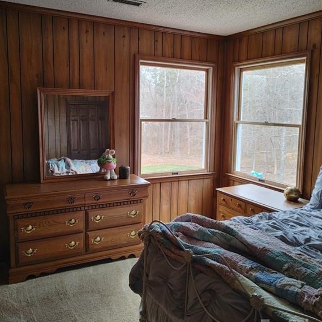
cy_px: 148
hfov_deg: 52.5
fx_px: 326
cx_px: 162
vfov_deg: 52.5
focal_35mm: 31
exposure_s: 1/120
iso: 50
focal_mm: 5.58
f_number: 1.8
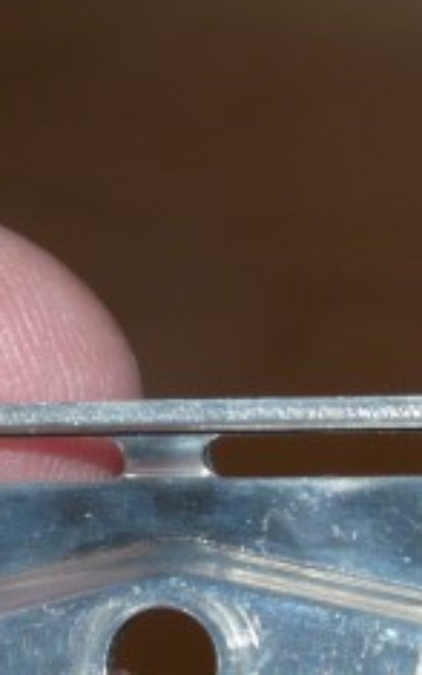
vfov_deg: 6.8
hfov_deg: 4.3
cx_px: 204
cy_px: 586
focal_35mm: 306
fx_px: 5627
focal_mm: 17.5
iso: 100
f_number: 5.6
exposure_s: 1/50
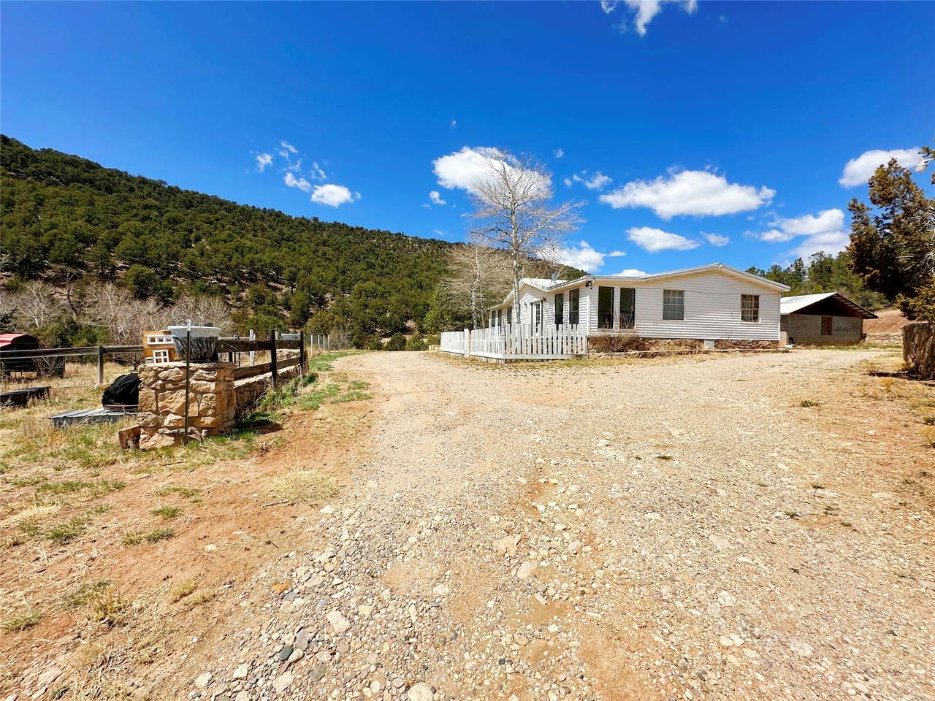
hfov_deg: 102.1
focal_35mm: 14
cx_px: 468
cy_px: 350
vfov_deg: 85.7
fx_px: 378
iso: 50
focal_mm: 2.22
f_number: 2.2
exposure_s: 1/3205
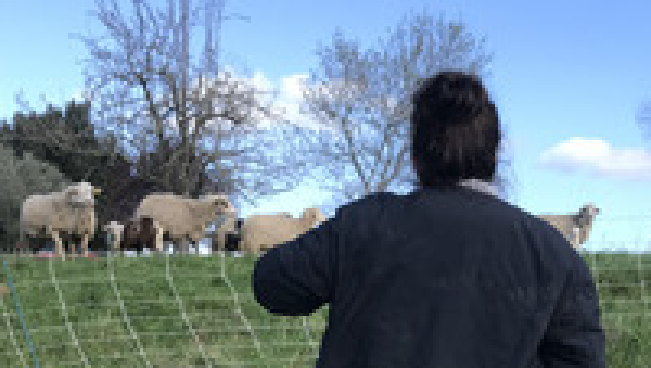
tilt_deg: -5.7
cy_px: 436
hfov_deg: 34.3
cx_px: 355
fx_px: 1054
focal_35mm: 61
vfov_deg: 18.8
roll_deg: -2.0
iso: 20
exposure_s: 1/818
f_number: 1.8
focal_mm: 3.99
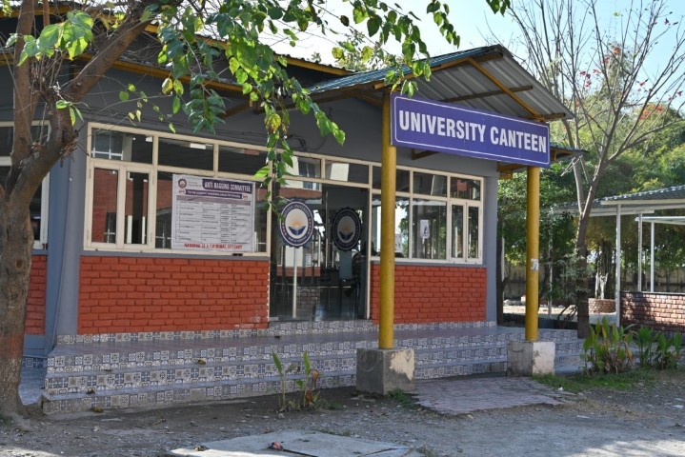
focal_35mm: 44
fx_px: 838
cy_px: 228
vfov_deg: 30.5
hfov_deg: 44.5
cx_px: 342
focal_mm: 44
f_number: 7.1
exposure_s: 1/200
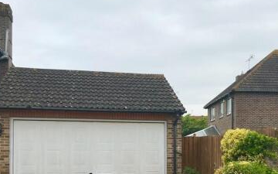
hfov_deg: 41.6
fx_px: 364
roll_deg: +0.2
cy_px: 146
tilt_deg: +1.3
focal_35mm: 48
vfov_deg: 26.2
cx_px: 167
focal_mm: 3.99
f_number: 1.8
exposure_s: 1/2227
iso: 20
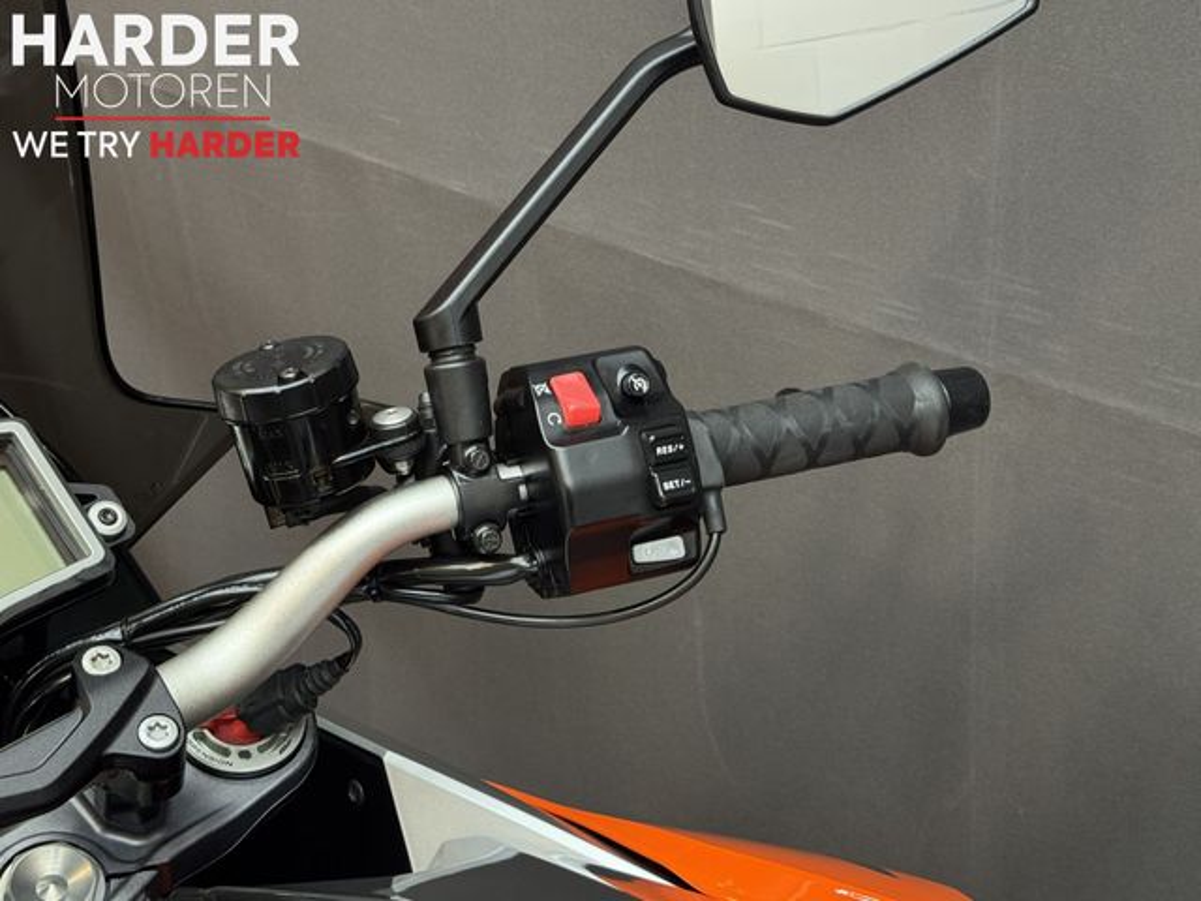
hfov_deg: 39.7
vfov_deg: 30.3
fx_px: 1665
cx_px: 600
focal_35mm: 48
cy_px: 450
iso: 160
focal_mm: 6.76
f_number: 1.78
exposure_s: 1/50
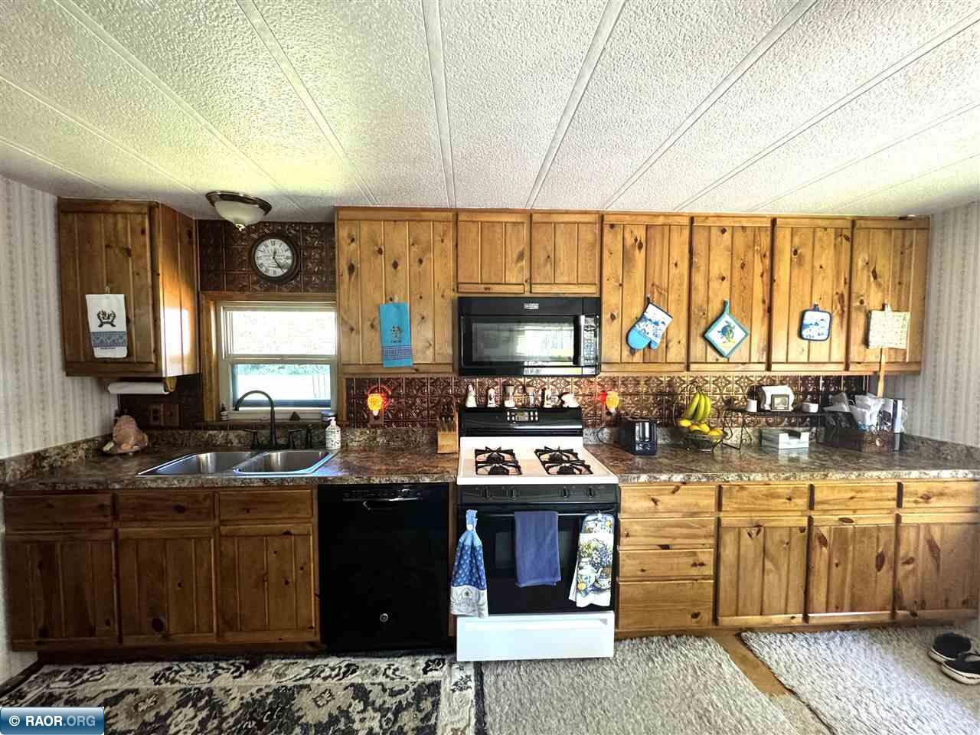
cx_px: 490
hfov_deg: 102.1
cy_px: 368
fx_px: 396
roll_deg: -0.9
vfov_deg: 85.7
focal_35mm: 14
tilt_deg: -3.4
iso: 500
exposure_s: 1/60
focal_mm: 2.22
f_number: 2.2
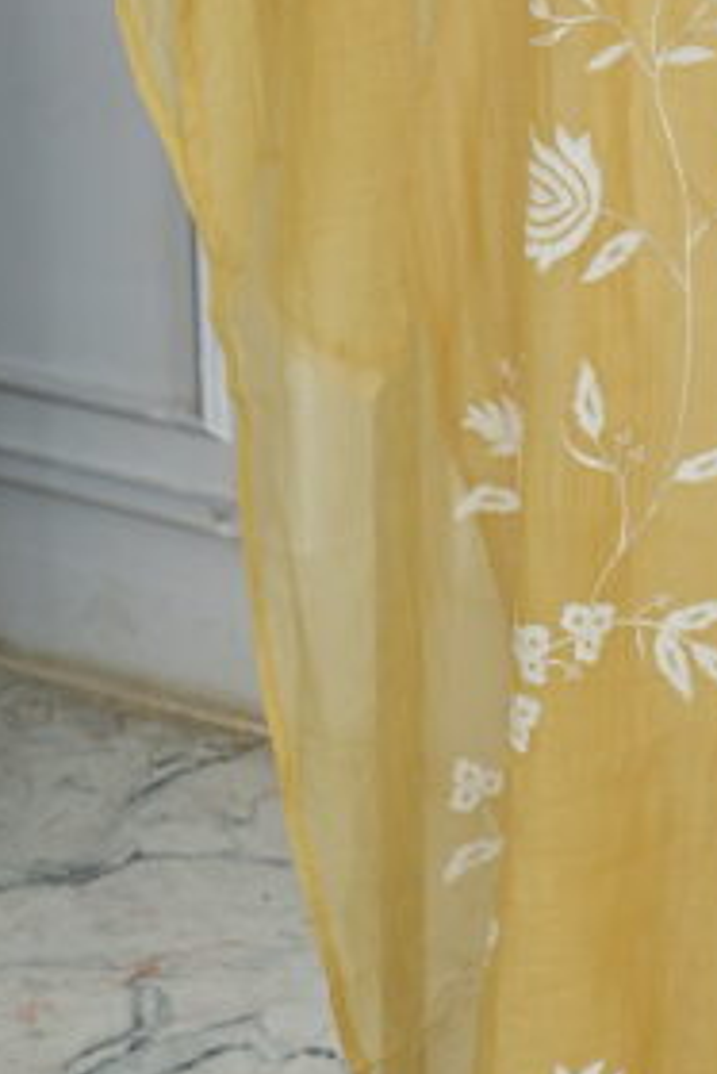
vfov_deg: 18.1
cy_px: 52
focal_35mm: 111
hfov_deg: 12.0
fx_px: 3300
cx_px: 943
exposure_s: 1/160
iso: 250
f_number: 6.3
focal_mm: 34.5
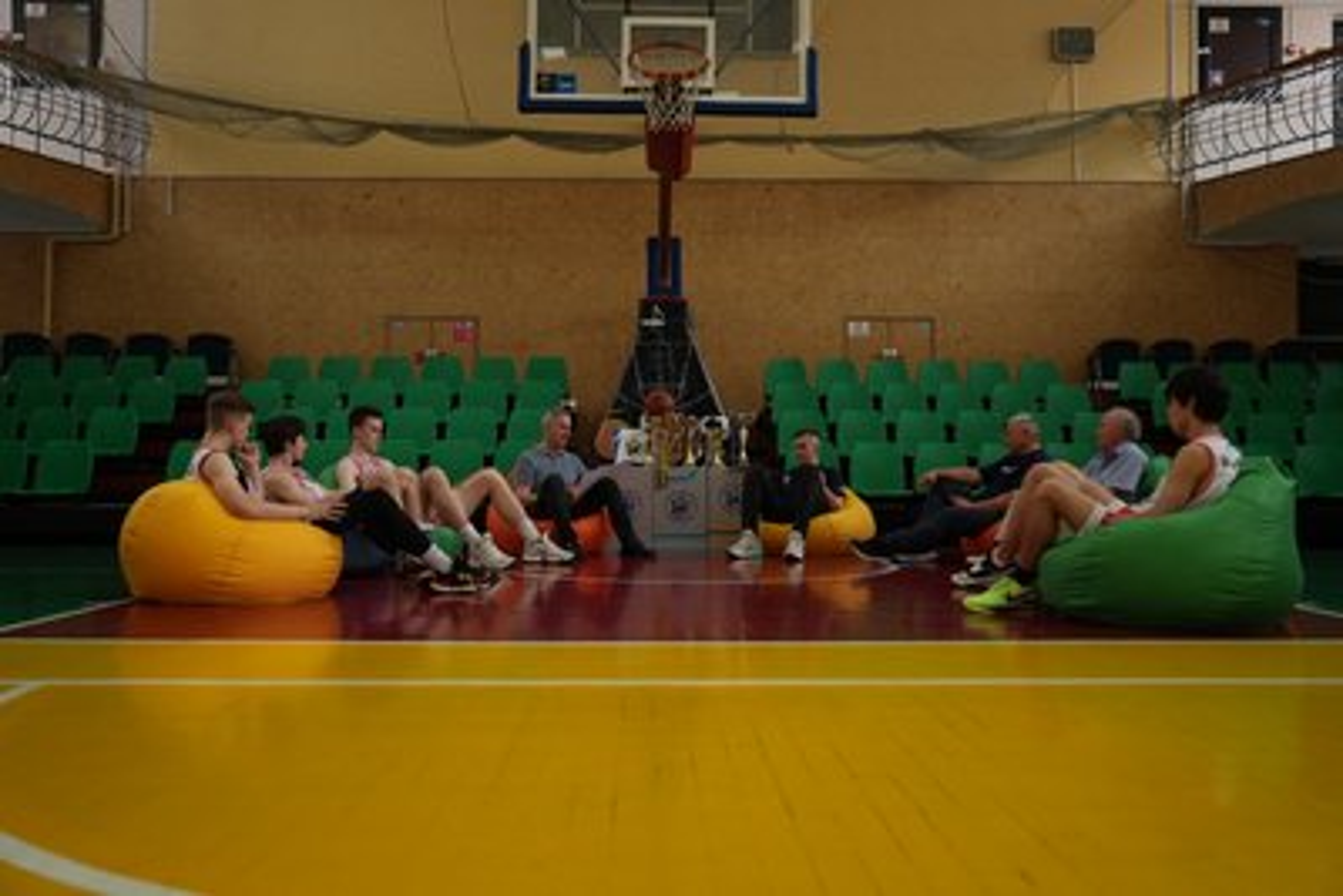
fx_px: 1157
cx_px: 672
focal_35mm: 31
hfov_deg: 60.3
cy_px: 448
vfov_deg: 42.4
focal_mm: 31
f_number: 2.8
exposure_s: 1/500
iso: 2000
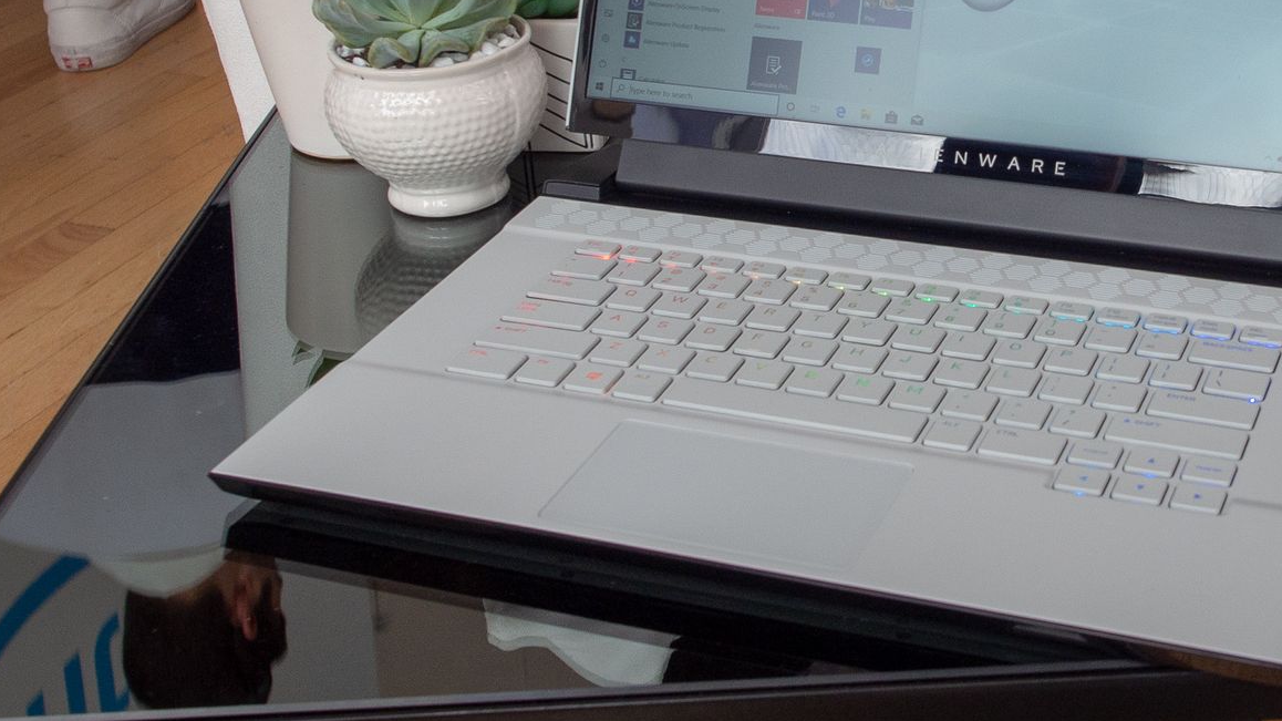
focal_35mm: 58
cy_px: 108
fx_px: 1971
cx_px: 1017
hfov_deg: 34.9
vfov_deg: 20.4
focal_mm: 12
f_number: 4
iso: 200
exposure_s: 1/250
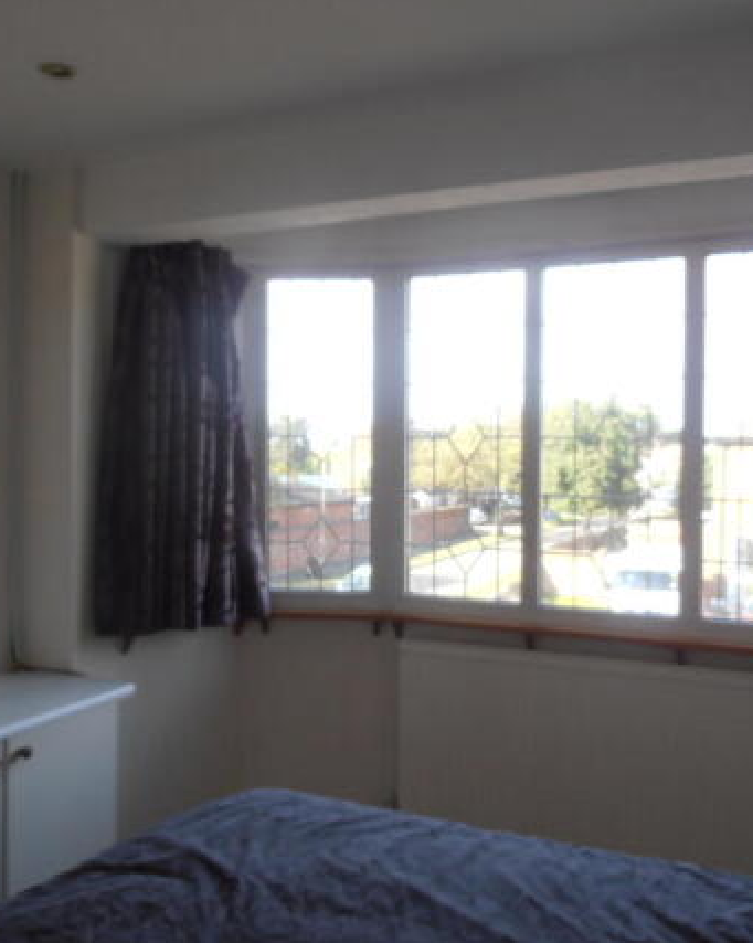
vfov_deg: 55.7
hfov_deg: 45.7
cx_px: 368
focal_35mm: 32
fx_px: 892
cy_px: 474
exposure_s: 1/100
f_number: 3
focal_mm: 4.2
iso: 80
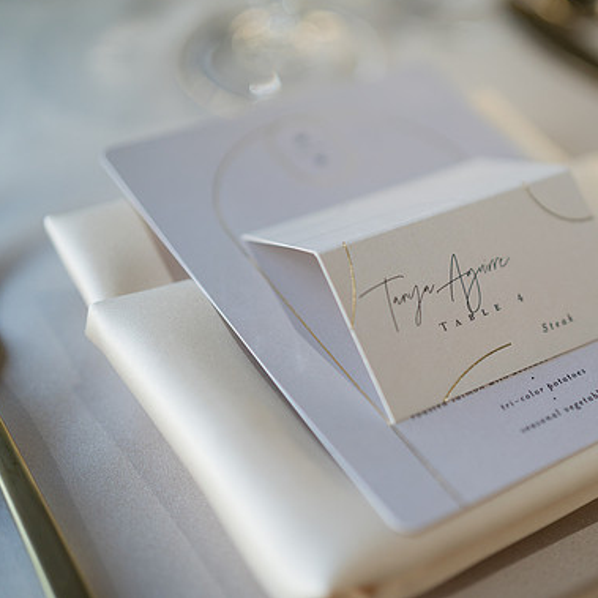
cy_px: 294
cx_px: 450
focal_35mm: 65
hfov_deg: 26.2
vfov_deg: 26.5
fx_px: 1270
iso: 250
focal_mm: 50
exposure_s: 1/500
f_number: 1.4
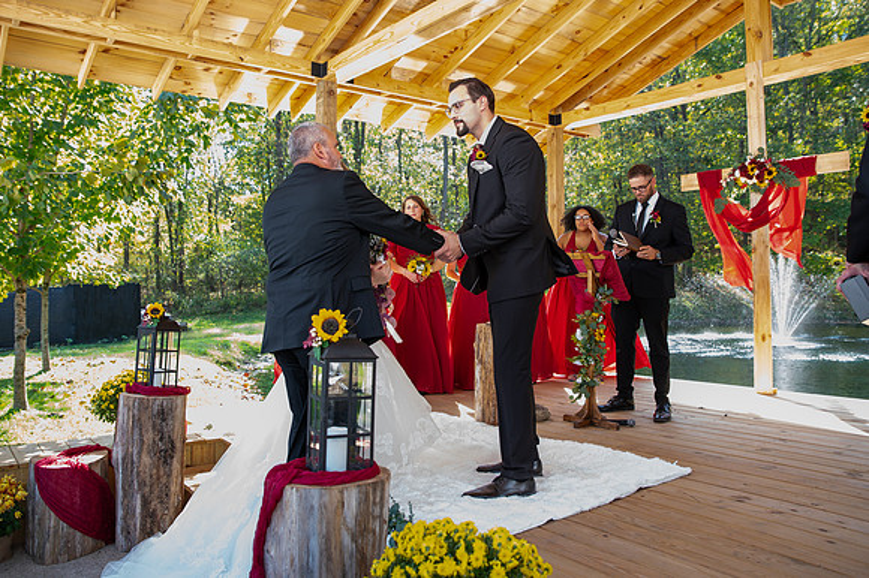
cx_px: 454
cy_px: 257
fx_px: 665
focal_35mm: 28
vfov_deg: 46.9
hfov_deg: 66.3
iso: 320
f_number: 3.2
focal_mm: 24
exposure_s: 1/100
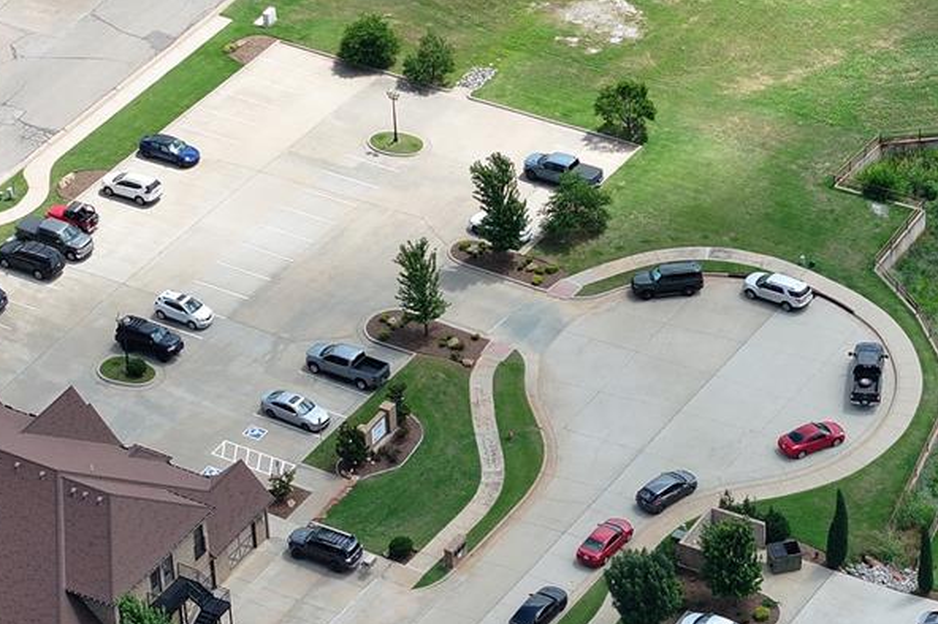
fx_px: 3281
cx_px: 686
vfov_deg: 10.9
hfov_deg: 16.2
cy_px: 176
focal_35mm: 126
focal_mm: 19.35
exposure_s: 1/800
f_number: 2.8
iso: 100
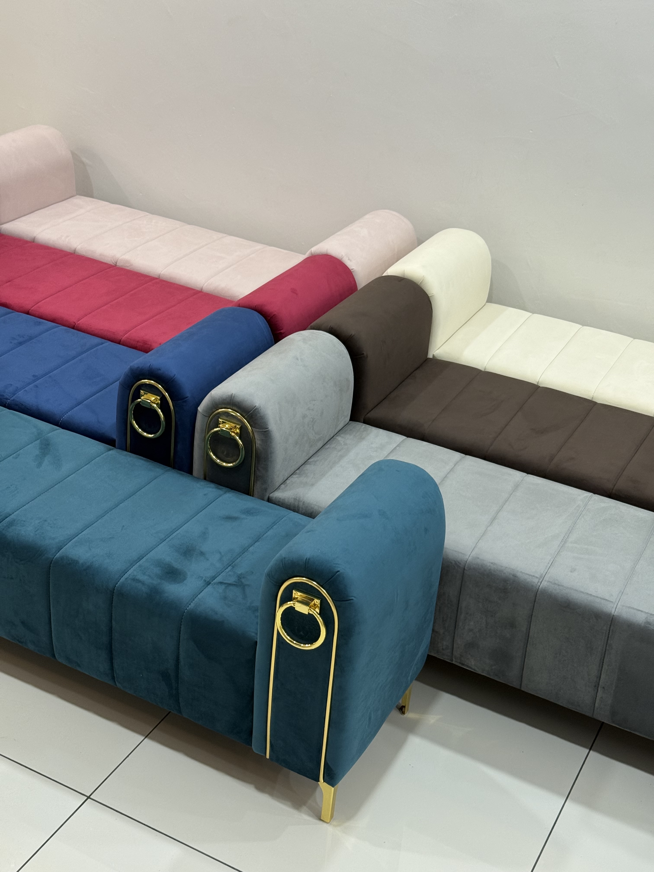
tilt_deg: -29.6
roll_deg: -5.5
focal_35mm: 48
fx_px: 1209
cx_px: 327
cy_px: 436
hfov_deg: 30.3
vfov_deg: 39.7
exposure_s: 1/50
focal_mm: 6.76
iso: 100
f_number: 1.78
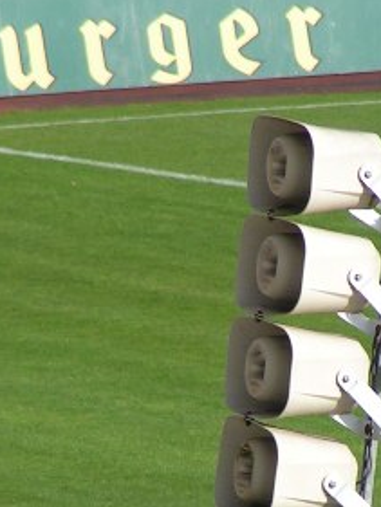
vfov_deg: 1.8
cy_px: 336
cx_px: 352
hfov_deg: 1.4
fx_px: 15867
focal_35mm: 1082
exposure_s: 1/400
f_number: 4.5
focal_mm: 58
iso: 50
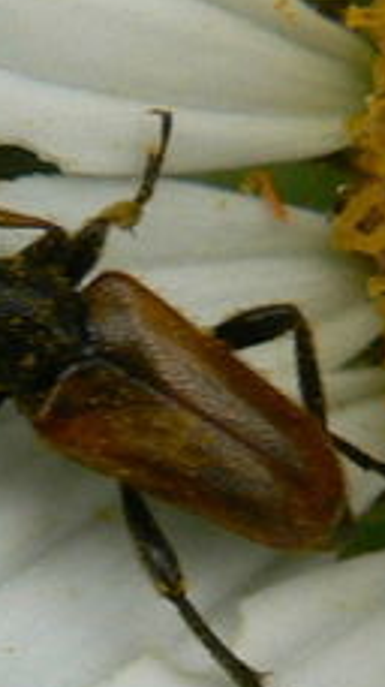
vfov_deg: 20.7
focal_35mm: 103
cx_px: -75
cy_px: 297
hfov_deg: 11.5
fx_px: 1872
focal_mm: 6
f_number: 5.6
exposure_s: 1/200
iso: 80
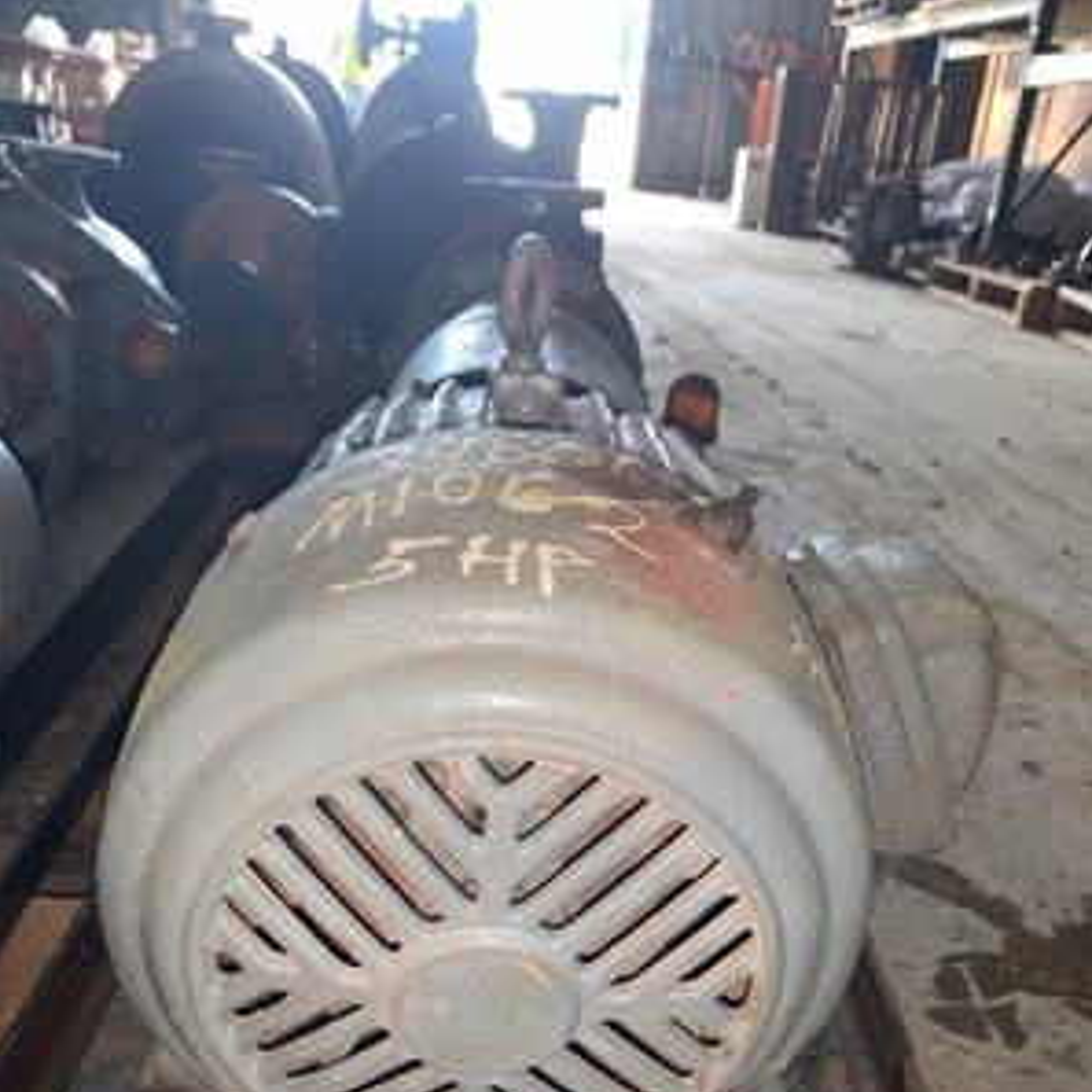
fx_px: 1106
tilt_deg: -22.4
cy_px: 643
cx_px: 544
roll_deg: -5.6
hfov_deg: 52.5
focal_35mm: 31
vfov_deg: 52.2
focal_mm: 4.25
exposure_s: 1/35
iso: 40
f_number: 1.8
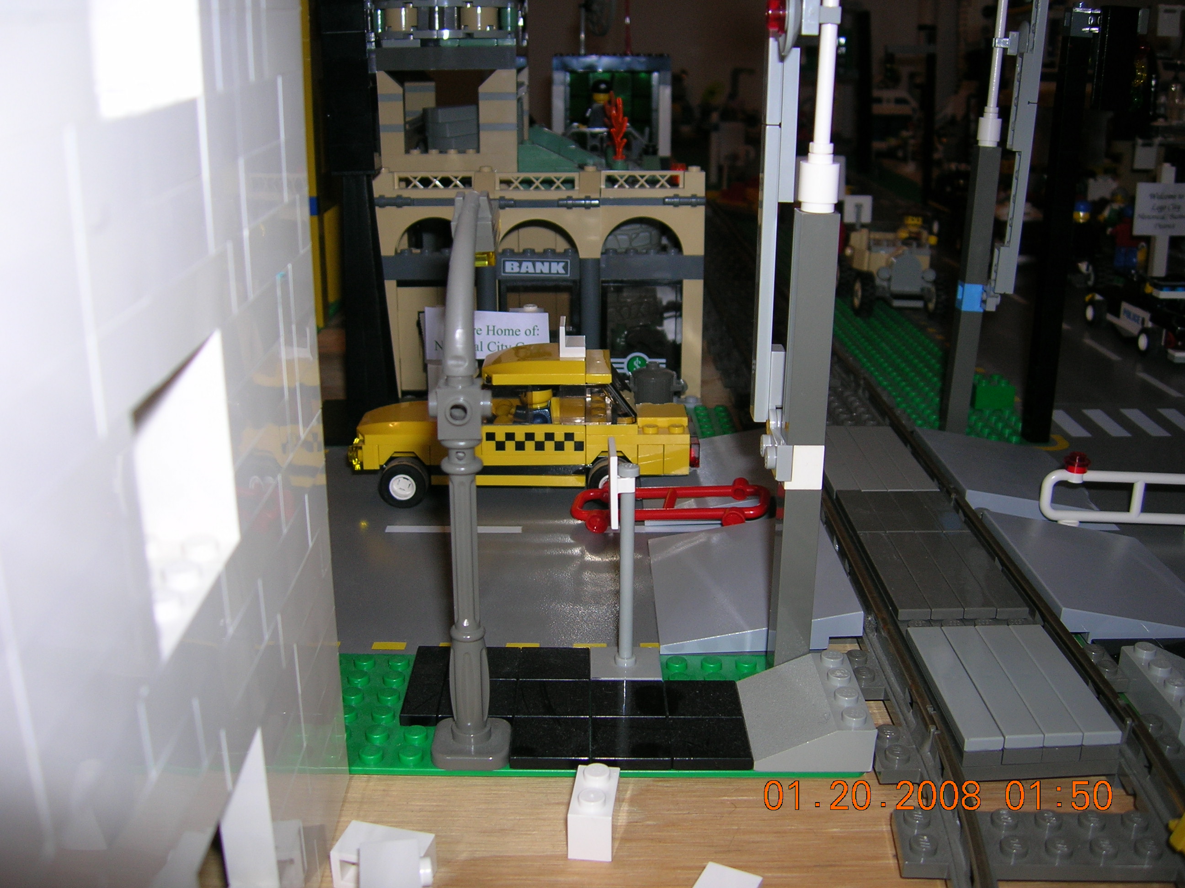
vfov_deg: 41.8
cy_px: 444
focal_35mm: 34
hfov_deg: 54.0
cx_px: 592
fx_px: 1164
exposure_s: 1/60.1
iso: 50
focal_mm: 5.7
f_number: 2.9
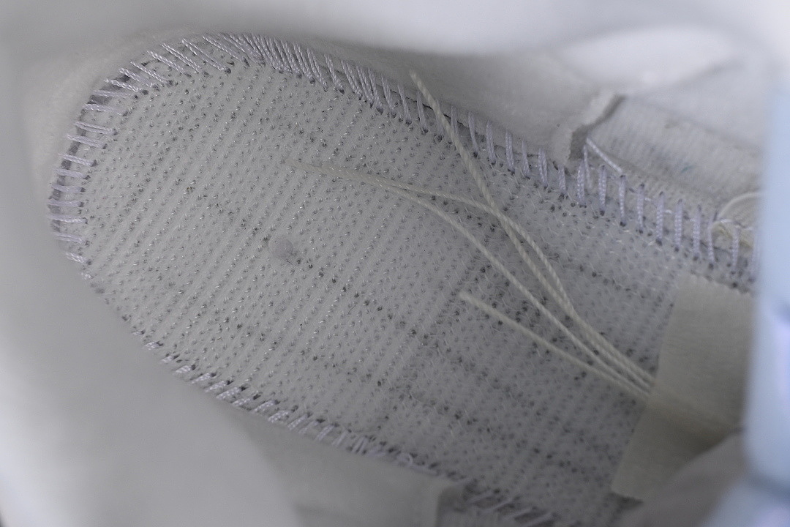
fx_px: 1646
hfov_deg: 27.0
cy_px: 264
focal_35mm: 75
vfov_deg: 18.2
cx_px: 395
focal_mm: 50
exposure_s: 1/80
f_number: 7.1
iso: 160
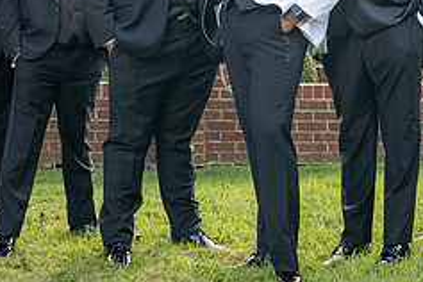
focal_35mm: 92
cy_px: -39
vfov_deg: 14.5
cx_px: 269
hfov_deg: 22.1
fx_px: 1081
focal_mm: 35
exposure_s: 1/250
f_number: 5.6
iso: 400
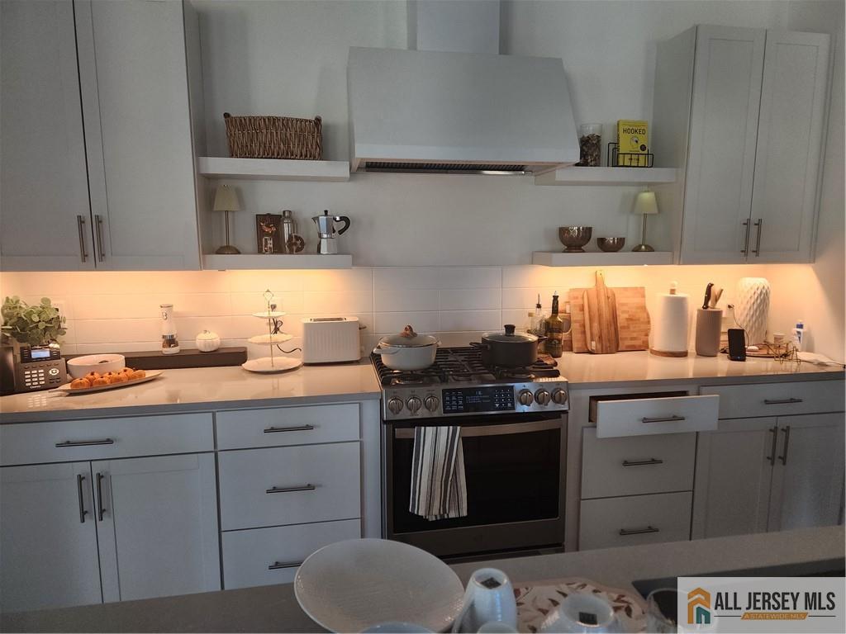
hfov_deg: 73.9
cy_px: 317
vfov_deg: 58.9
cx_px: 423
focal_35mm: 23
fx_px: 562
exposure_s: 1/180
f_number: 1.8
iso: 160
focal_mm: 6.4
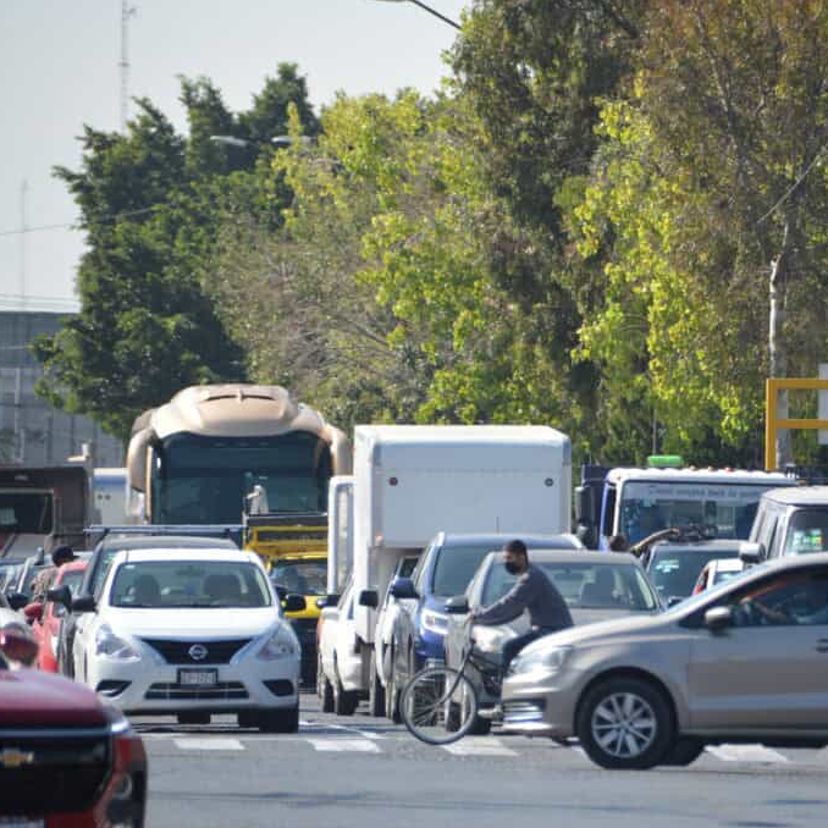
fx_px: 13531
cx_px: 591
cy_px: 415
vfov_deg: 3.5
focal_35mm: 500
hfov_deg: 3.5
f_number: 5.6
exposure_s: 1/500
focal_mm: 260
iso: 200
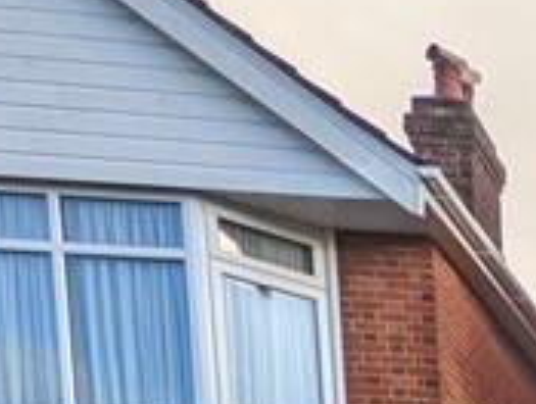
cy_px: 953
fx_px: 1288
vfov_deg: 13.4
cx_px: 1101
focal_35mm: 83
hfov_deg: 16.8
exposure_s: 1/592
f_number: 2.2
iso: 49
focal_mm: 2.35
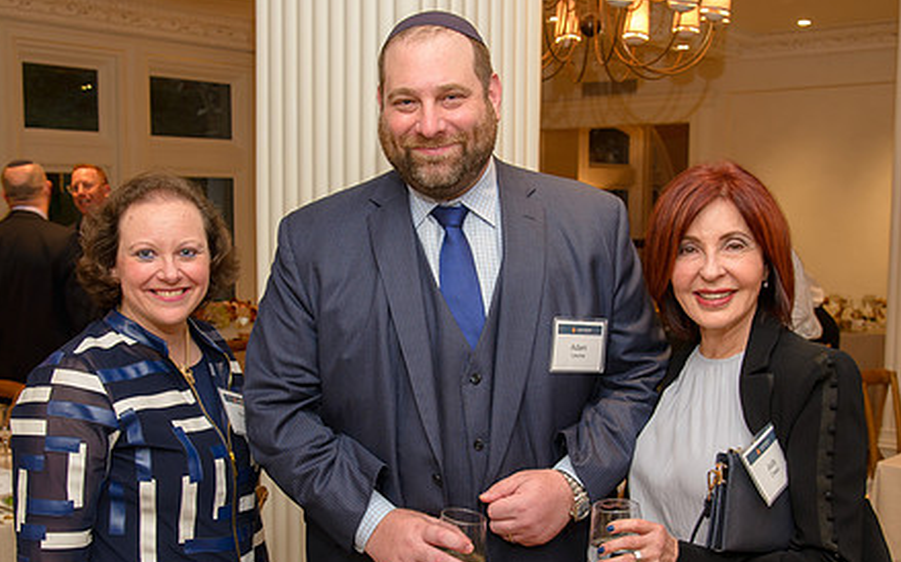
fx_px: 1178
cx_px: 433
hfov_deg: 41.8
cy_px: 361
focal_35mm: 48
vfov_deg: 26.7
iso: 800
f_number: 5.6
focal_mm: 34
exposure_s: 1/30
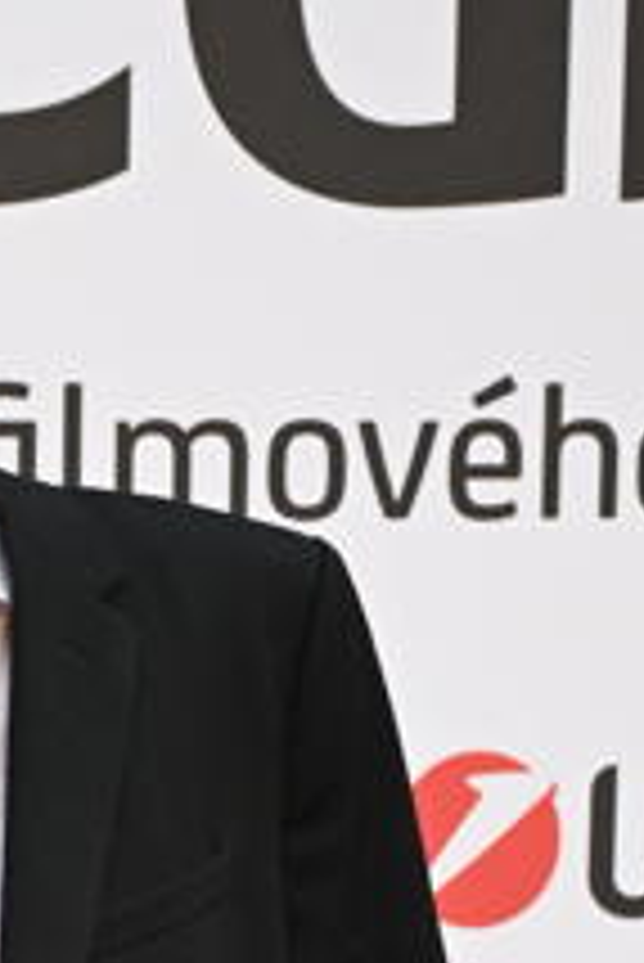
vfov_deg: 9.6
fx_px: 5304
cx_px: -811
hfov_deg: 6.6
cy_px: 1996
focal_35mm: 198
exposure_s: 1/500
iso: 2500
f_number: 5
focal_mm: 41
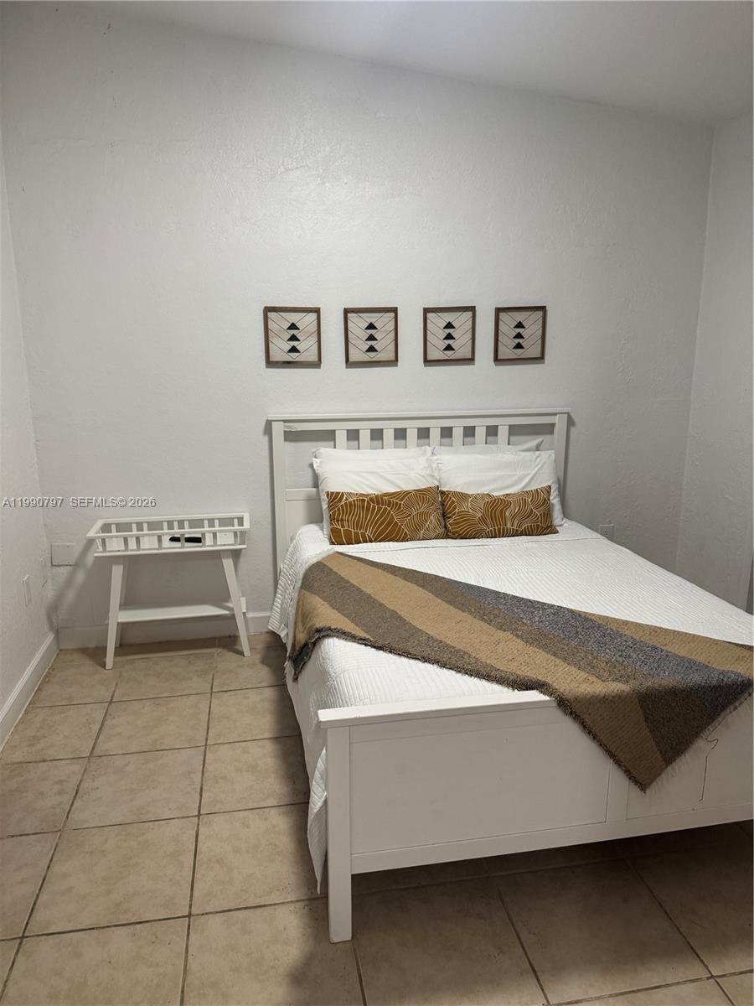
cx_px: 377
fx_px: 697
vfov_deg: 71.6
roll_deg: +2.2
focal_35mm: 24
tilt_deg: -13.5
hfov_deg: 56.8
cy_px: 503
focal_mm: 6.76
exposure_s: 1/120
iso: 200
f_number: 1.78
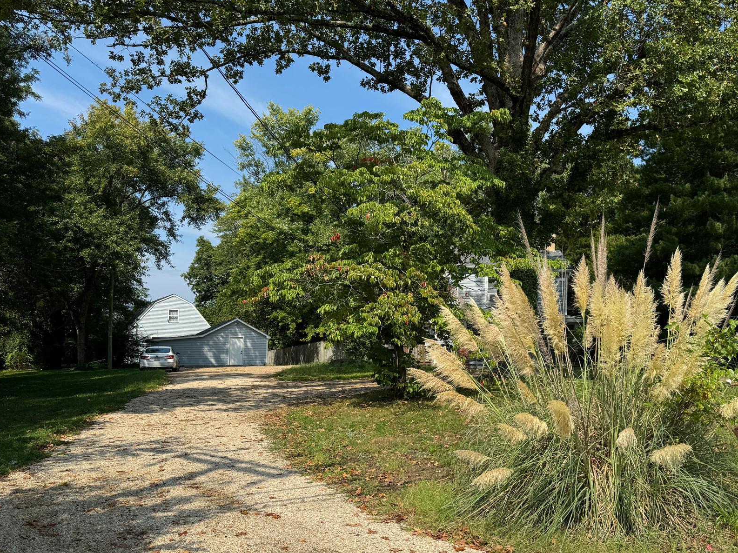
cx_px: 441
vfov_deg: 45.1
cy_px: 337
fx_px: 661
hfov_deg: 57.9
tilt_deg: +1.0
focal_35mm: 31
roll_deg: -0.8
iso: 80
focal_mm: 6.76
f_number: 1.78
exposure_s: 1/4608
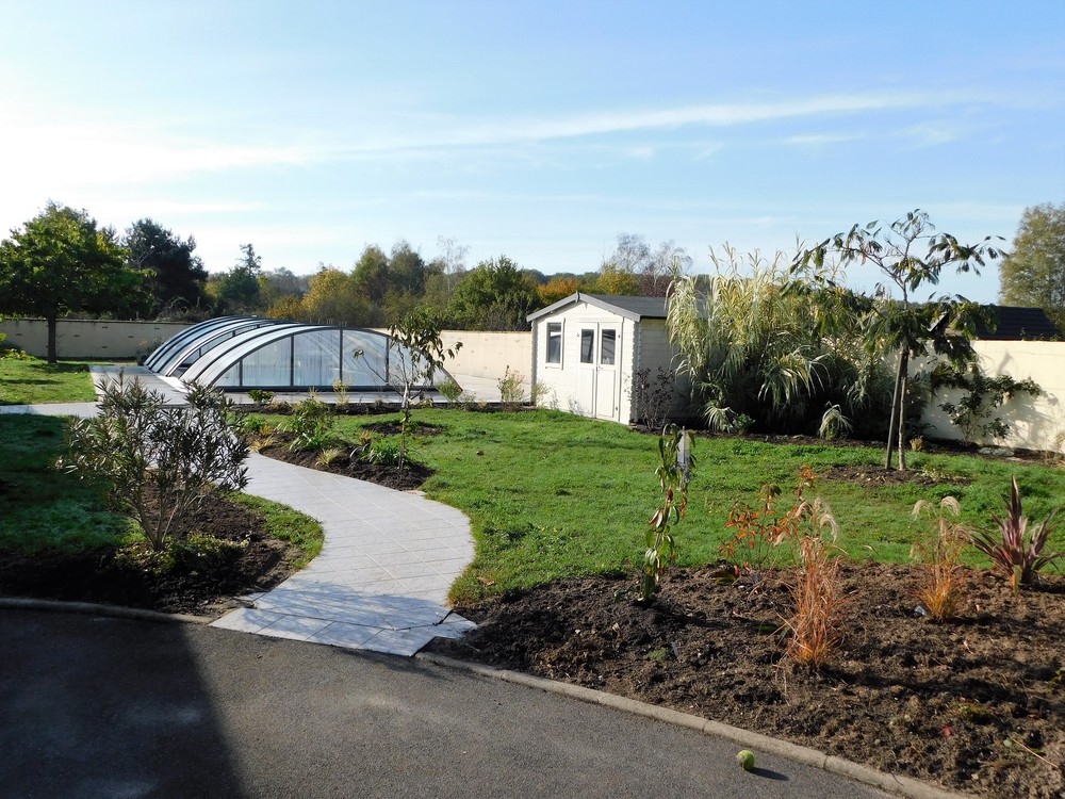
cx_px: 532
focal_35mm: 30
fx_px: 923
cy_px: 400
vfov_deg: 46.8
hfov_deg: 60.0
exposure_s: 1/1000
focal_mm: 5.3
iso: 125
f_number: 3.2
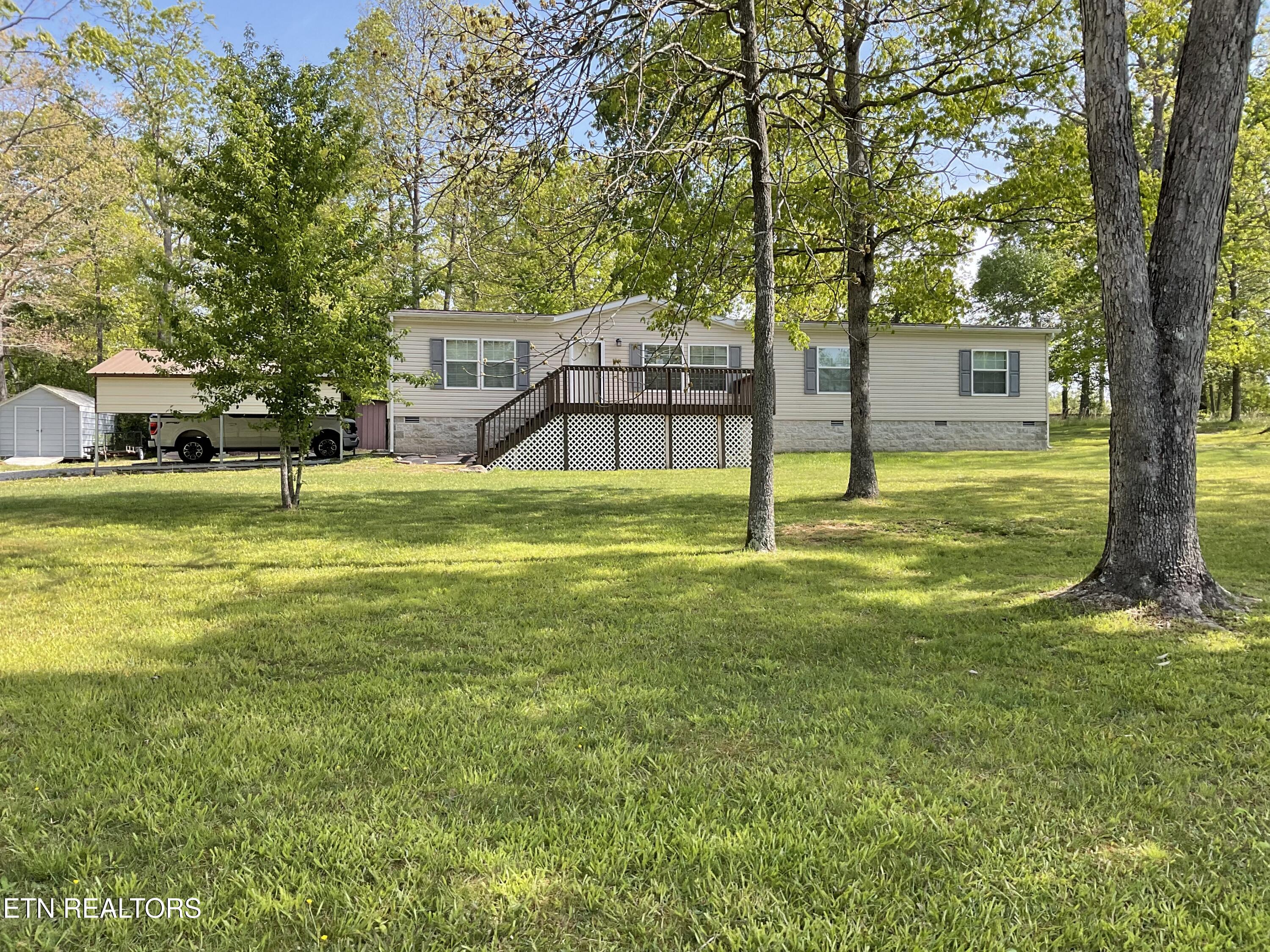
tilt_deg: -0.9
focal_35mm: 29
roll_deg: -0.5
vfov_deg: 48.2
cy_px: 476
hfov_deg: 61.7
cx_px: 635
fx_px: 1064
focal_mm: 3
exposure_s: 1/358
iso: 16
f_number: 1.8
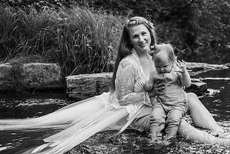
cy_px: 87
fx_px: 352
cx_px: 145
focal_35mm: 55
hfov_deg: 36.0
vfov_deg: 24.6
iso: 500
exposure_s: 1/1600
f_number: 2.8
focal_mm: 30.5
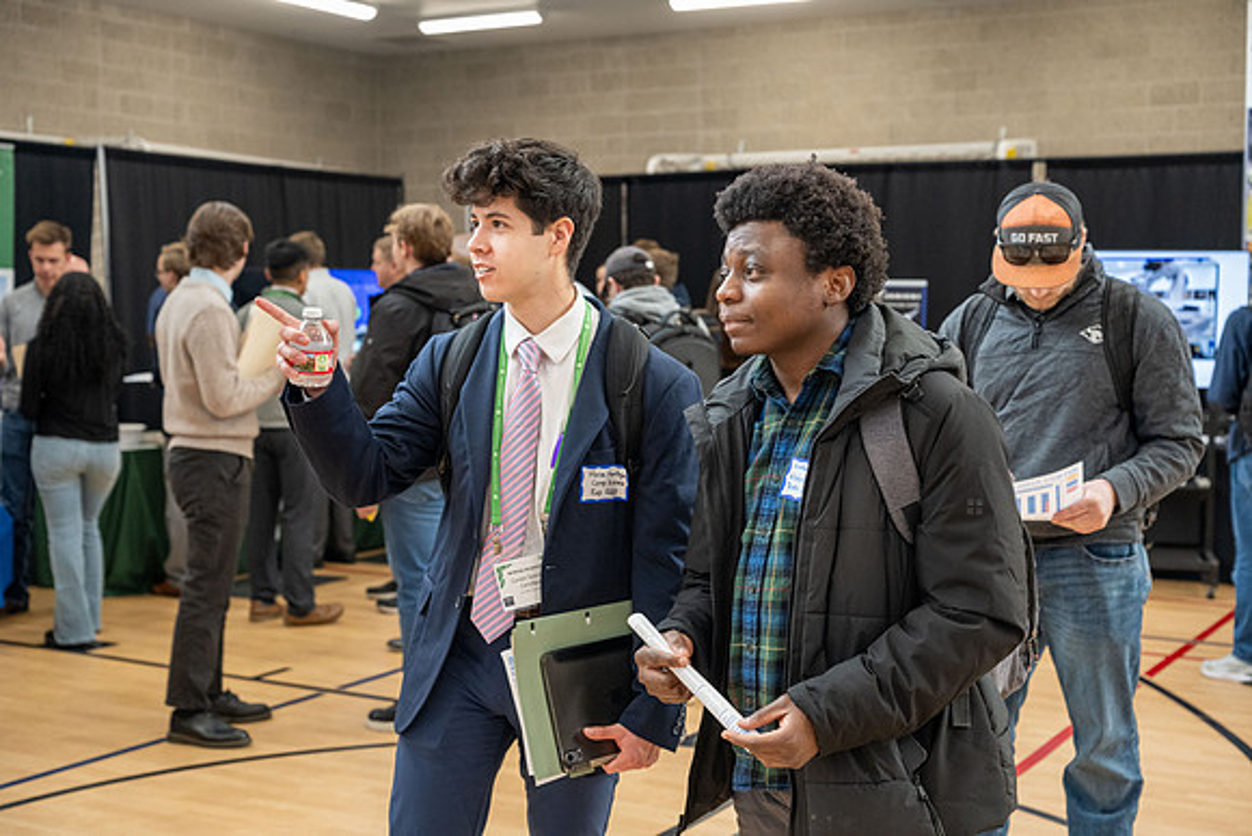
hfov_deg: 42.7
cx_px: 626
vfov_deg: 29.3
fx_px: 1600
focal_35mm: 46
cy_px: 418
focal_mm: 46
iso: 1600
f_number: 4
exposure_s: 1/160
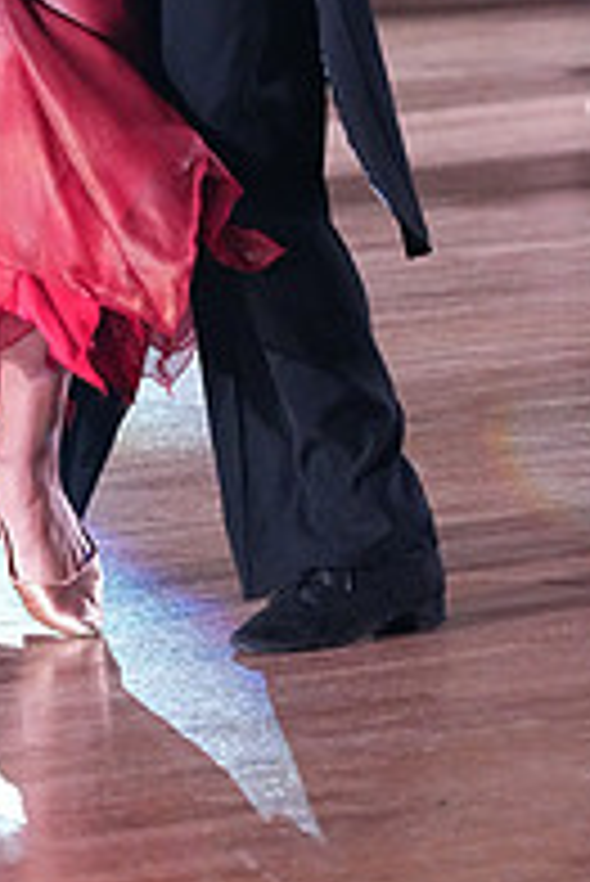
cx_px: -56
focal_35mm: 399
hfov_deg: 3.4
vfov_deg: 5.1
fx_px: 9791
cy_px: -270
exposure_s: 1/400
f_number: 5
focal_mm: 135
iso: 10000
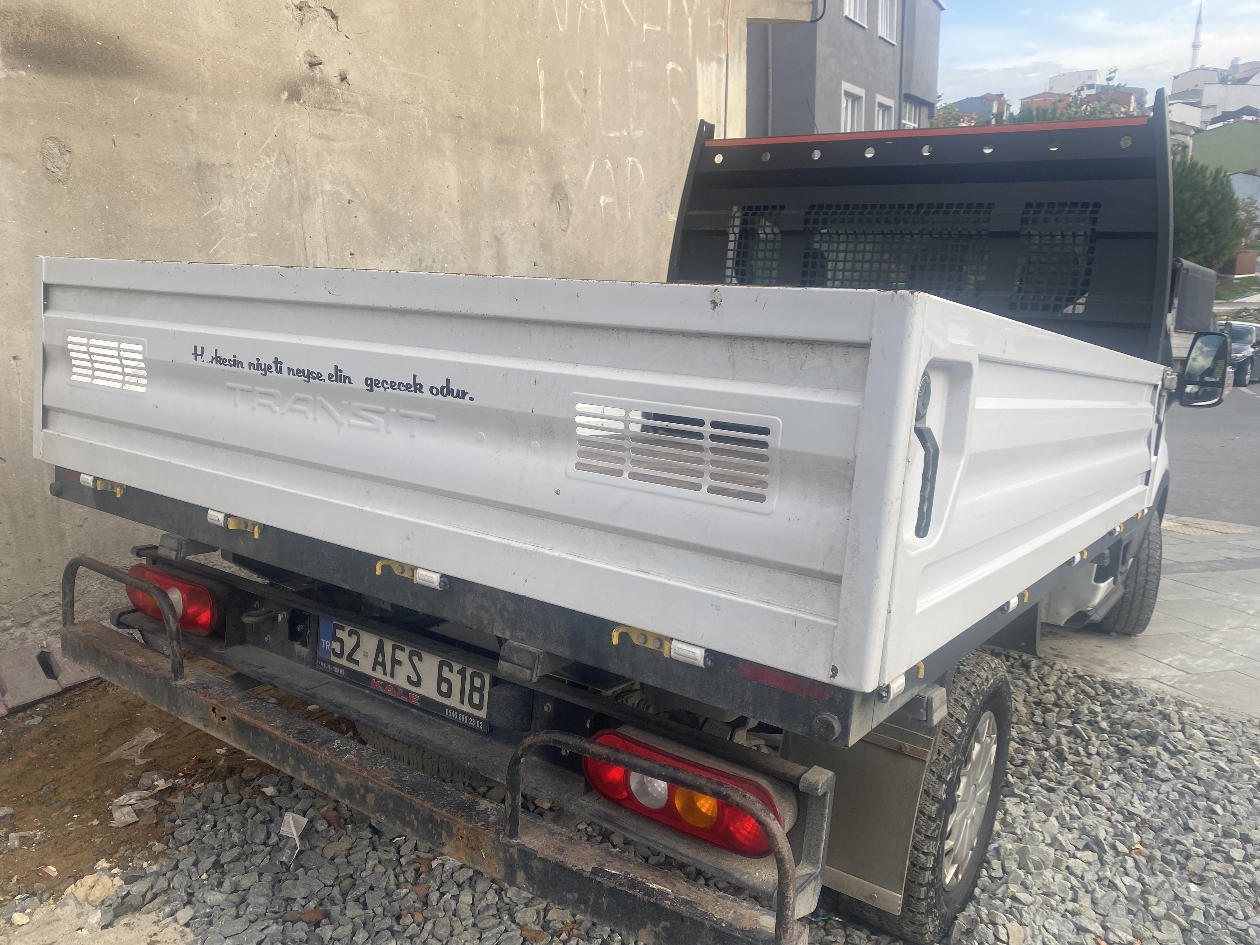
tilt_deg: -15.3
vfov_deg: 53.1
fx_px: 946
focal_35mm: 26
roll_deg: +1.4
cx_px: 630
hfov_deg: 67.3
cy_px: 472
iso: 32
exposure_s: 1/536
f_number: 1.8
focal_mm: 4.25
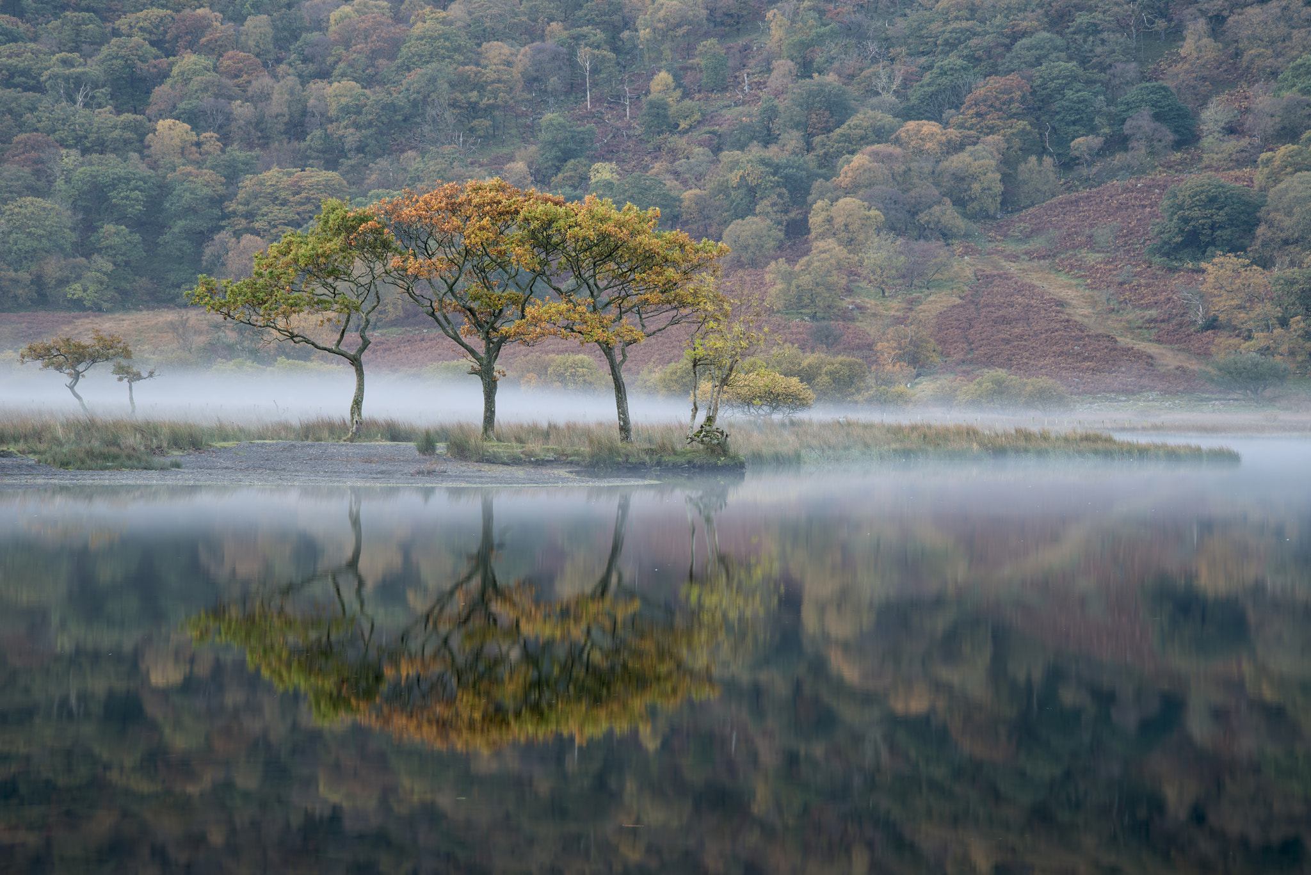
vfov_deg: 16.1
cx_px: 656
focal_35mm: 85
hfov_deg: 23.9
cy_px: 438
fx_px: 3096
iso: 100
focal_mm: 85
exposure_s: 2
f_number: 11
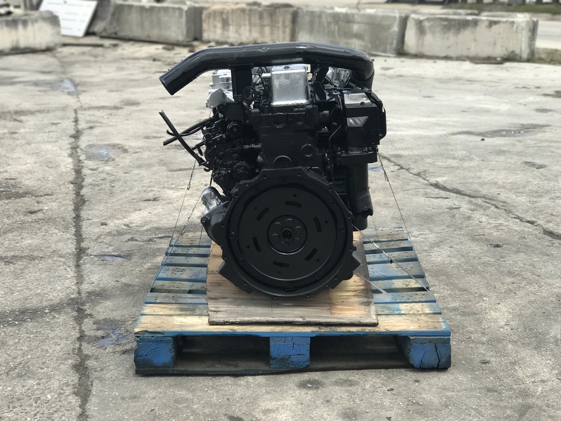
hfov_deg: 33.8
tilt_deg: -14.7
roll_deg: +0.2
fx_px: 924
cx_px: 280
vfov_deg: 25.7
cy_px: 210
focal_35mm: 57
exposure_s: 1/465
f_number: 2.8
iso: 20
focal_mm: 6.6
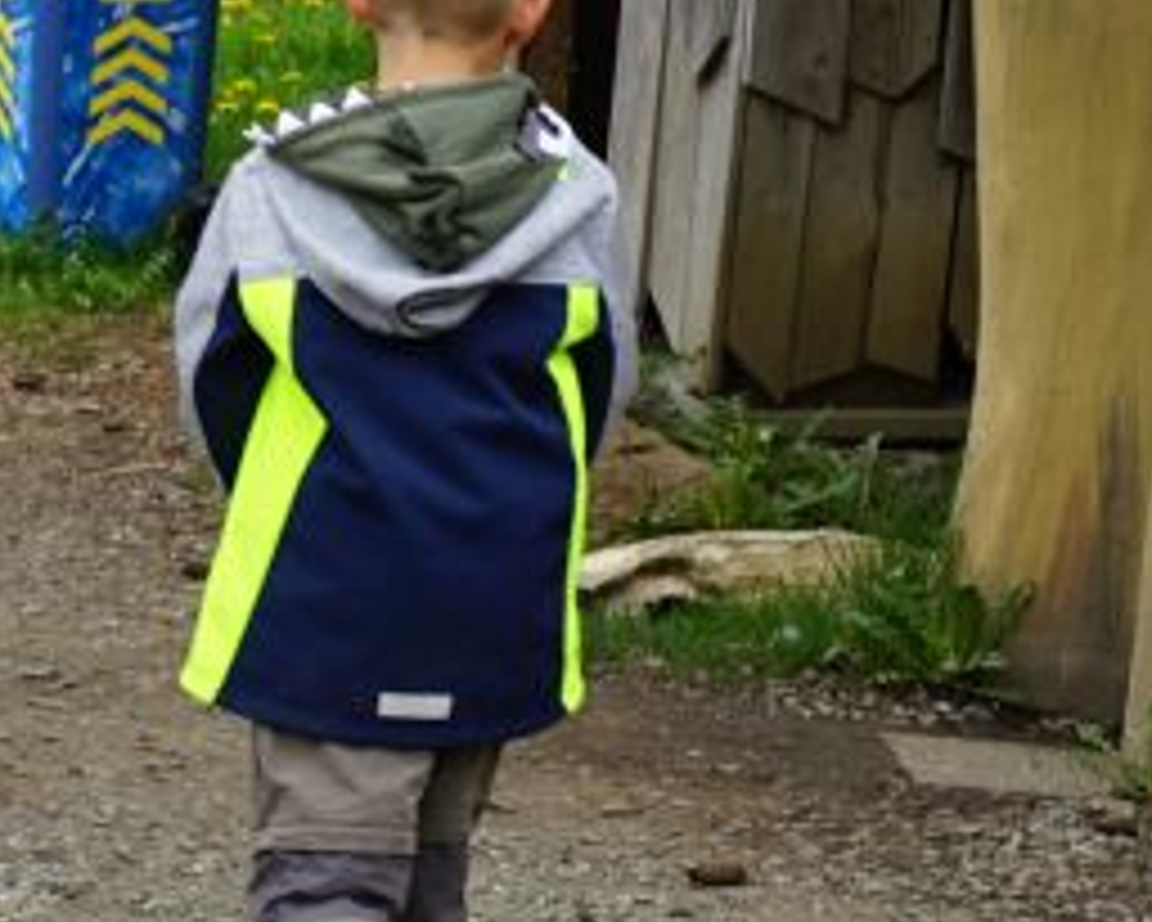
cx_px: -2484
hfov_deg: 8.2
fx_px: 6685
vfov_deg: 7.8
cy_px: 1025
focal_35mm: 196
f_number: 9
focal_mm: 33
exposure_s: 1/100
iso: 100
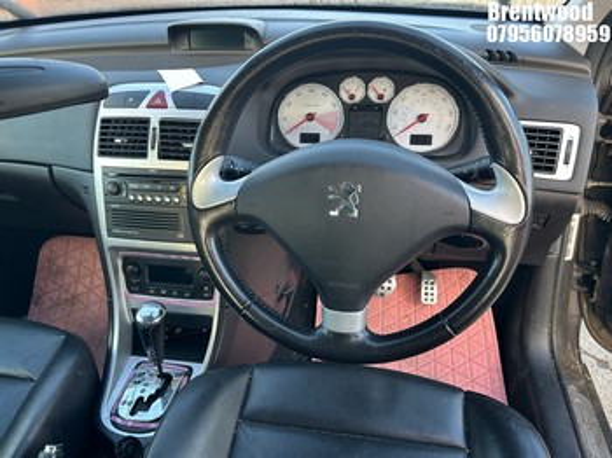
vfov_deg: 53.0
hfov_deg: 67.3
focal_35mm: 26
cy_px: 229
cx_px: 306
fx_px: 459
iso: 80
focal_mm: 5.7
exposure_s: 1/121
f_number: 1.5
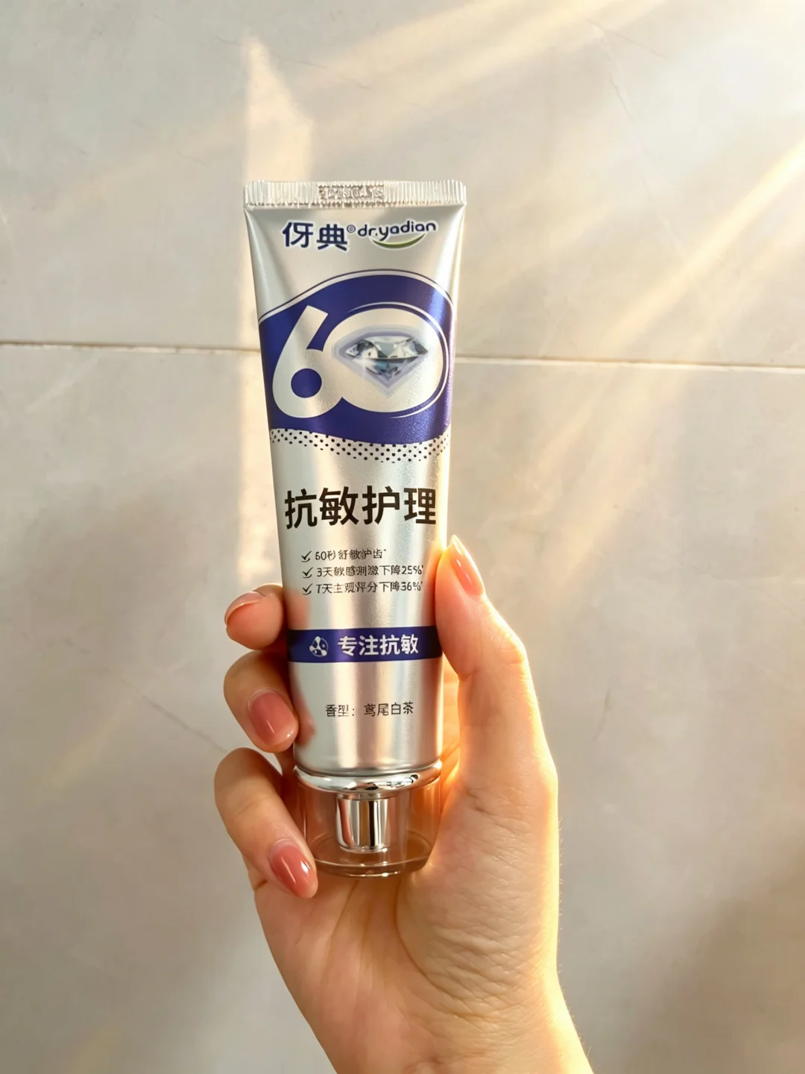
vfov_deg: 67.3
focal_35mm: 26
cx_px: 402
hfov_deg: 53.1
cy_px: 537
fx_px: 806
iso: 125
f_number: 1.5
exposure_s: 1/68
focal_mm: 5.7
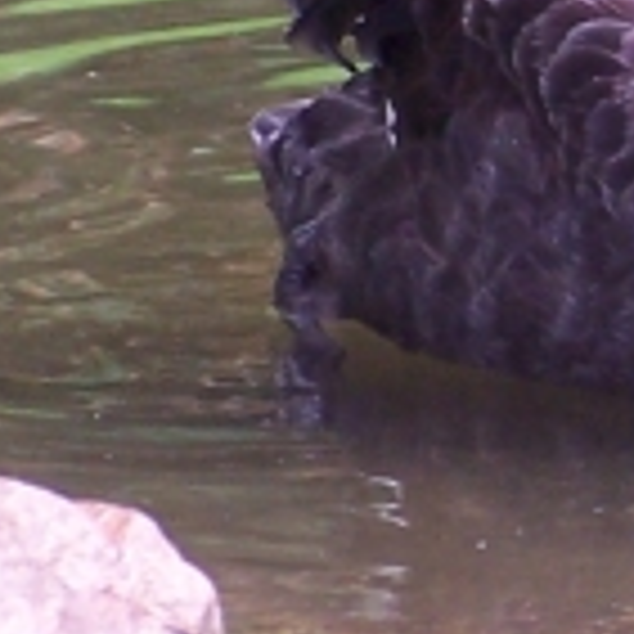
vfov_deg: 2.2
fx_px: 16494
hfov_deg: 2.2
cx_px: 1736
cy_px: 36
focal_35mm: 796
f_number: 3.2
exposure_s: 1/60
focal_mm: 26.4
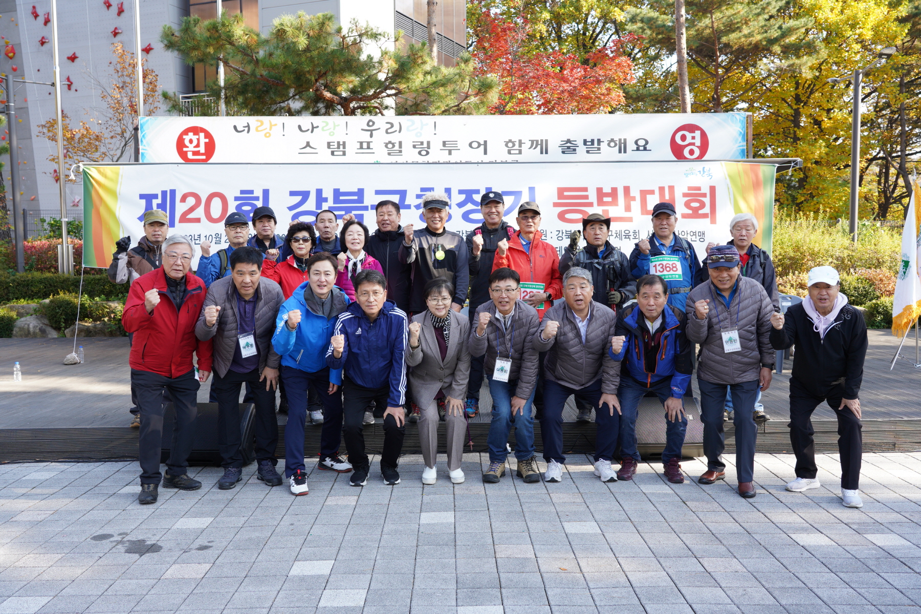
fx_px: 870
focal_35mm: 34
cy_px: 307
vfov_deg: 38.9
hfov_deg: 55.8
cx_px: 460
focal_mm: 34
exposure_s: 1/125
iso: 250
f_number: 5.6
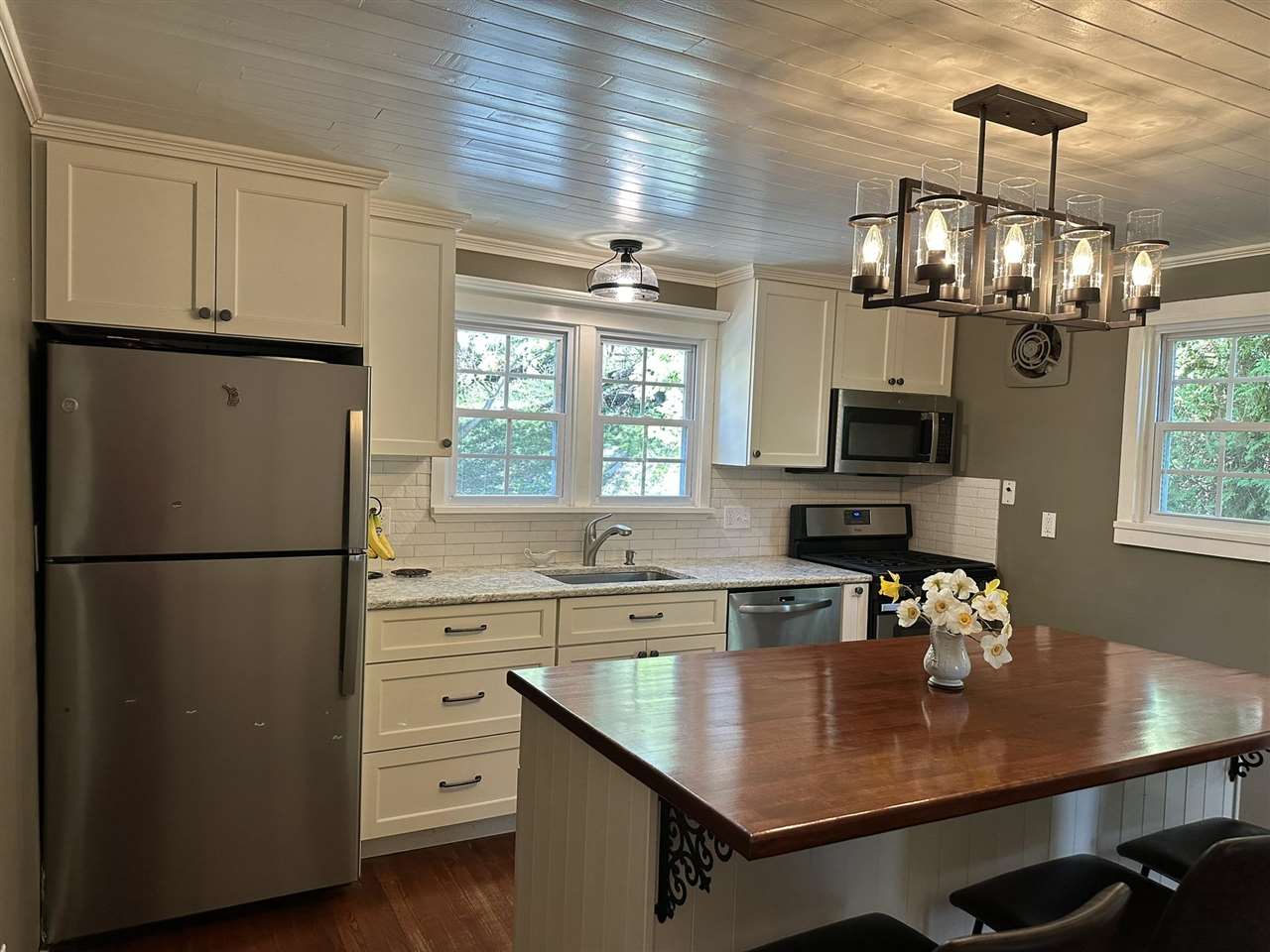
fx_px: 881
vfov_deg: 56.8
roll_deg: -2.4
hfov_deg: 71.6
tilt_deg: -1.7
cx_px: 635
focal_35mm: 24
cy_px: 476
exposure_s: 1/120
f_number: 1.78
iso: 200
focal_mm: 6.86
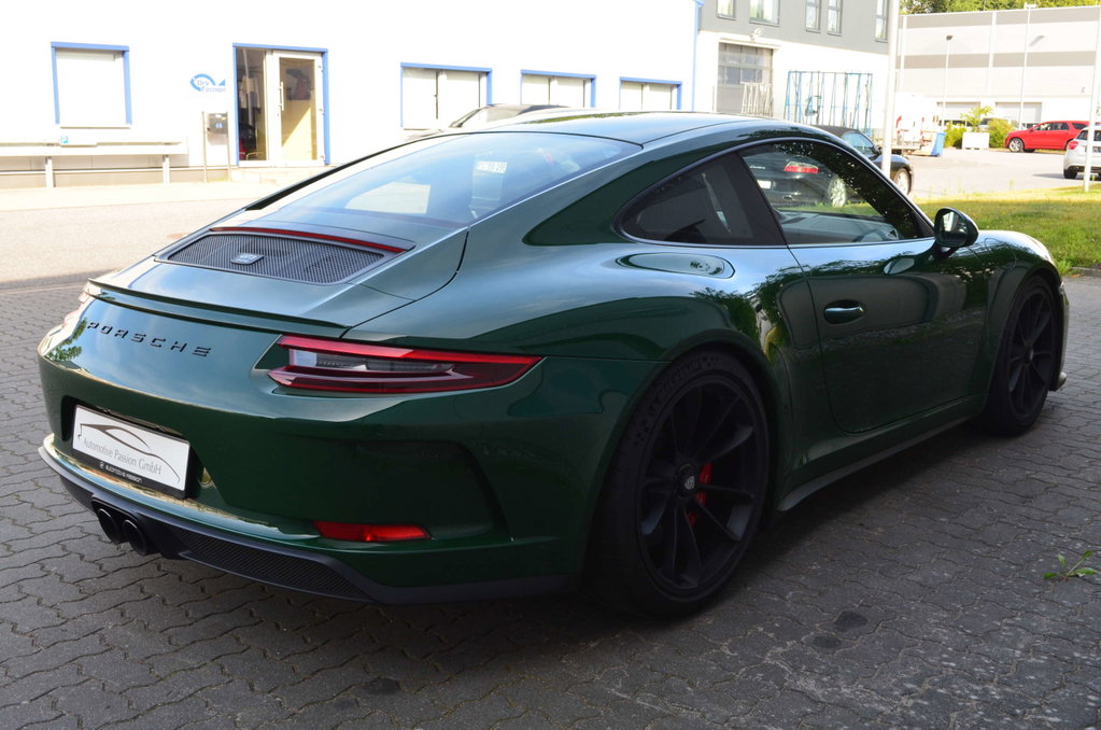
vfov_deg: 34.1
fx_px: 1191
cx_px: 550
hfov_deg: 49.6
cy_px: 365
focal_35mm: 39
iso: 400
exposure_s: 1/60
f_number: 10
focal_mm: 26
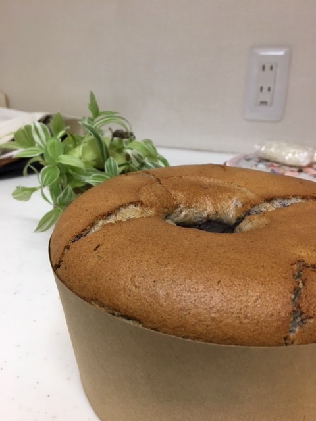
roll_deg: -1.2
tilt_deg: -22.8
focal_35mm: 29
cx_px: 158
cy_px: 210
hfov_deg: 48.2
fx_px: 353
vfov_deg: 61.7
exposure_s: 1/30
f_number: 2.2
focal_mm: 4.15
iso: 80
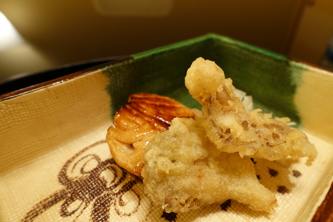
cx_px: 166
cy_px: 111
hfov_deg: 73.7
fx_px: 222
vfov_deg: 53.1
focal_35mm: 24
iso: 800
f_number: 4
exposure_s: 1/10
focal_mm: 8.8
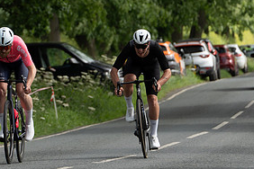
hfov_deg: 4.5
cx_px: 21
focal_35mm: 453
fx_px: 3196
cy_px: 35
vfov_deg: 3.0
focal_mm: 155
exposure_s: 1/1000
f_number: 4
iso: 250
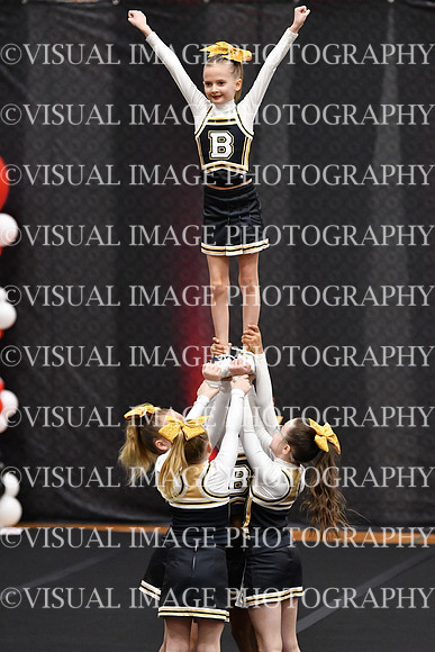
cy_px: 326
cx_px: 218
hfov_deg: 6.3
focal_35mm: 217
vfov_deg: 9.5
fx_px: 3930
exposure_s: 1/800
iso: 5000
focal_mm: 145
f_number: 2.8
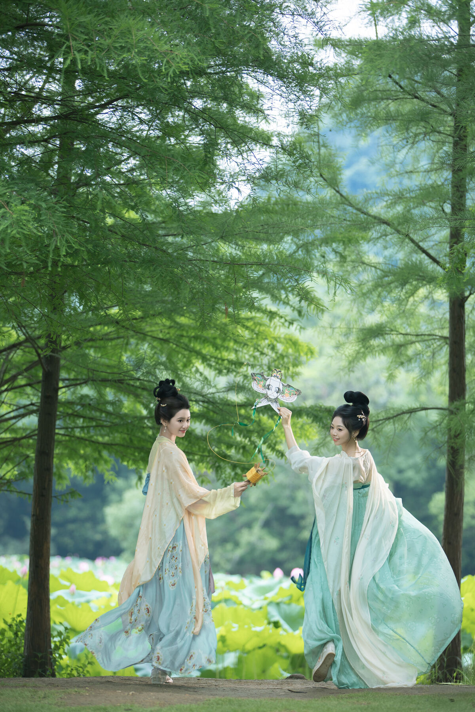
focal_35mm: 122
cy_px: 356
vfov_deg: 16.8
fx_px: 2414
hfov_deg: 11.2
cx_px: 238
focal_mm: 123
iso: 100
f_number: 2.8
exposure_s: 1/160
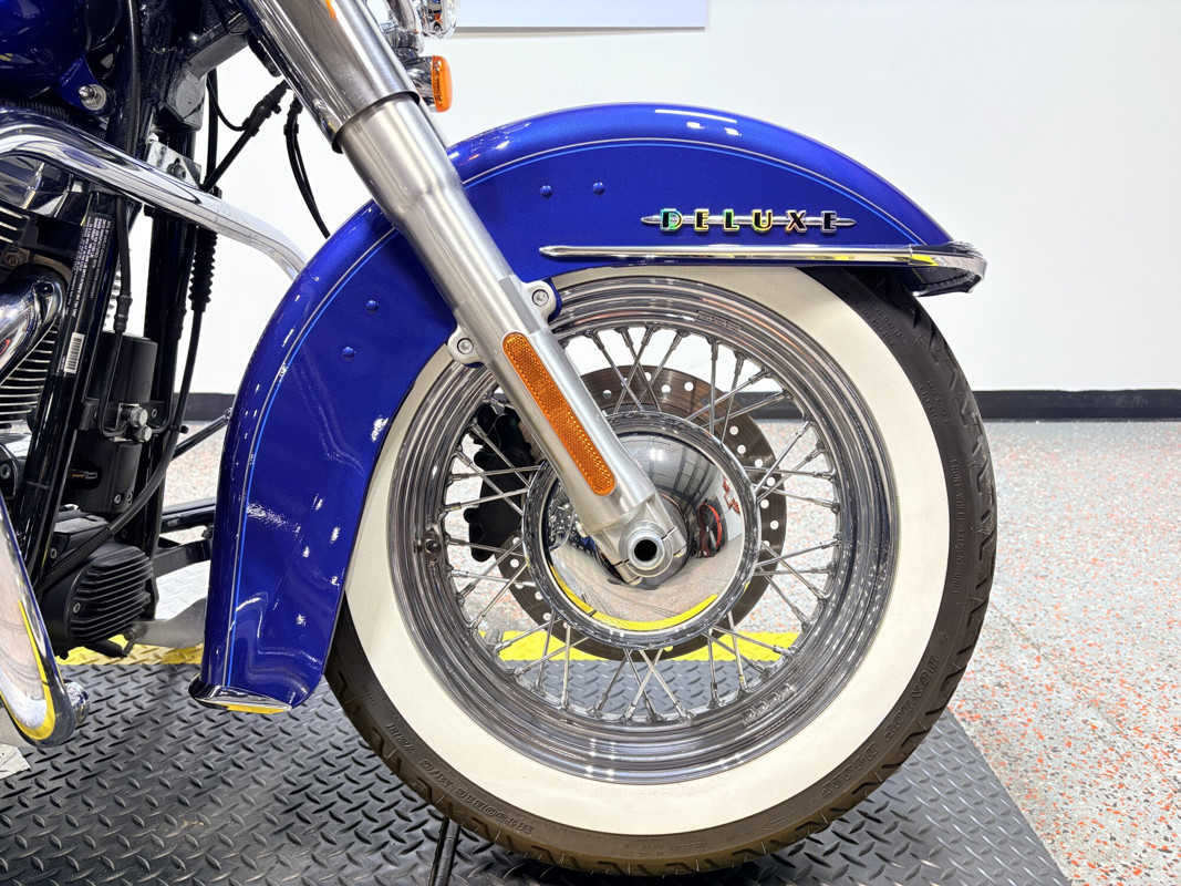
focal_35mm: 26
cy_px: 443
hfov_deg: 67.3
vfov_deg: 53.1
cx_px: 590
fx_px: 887
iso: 64
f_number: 1.6
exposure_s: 1/120
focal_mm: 5.96
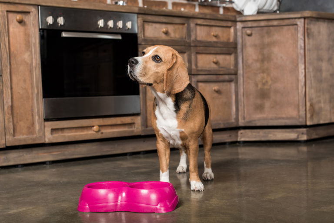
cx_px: 167
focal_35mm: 50
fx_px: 464
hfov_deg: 39.6
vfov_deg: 27.0
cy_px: 112
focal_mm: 50
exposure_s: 1/250
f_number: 5
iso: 200
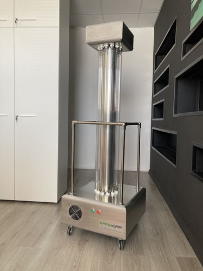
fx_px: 219
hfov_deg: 49.7
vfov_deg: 63.4
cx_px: 102
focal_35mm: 28
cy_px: 136
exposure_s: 1/50
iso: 80
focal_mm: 3.99
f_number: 1.8
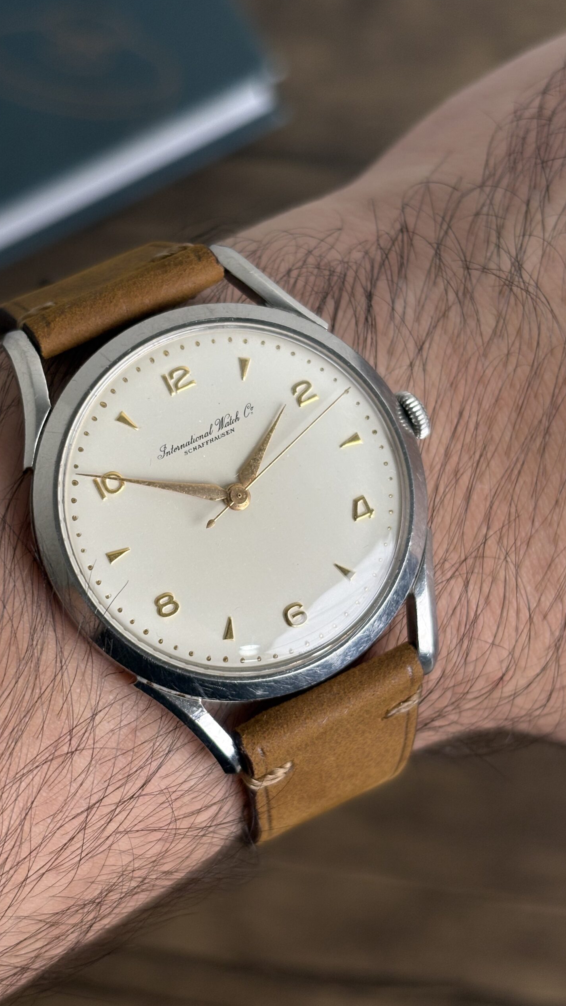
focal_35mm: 57
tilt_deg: -71.2
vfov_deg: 36.6
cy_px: 501
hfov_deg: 21.1
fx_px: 1521
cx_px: 229
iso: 40
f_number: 1.6
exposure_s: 1/120
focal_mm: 5.96
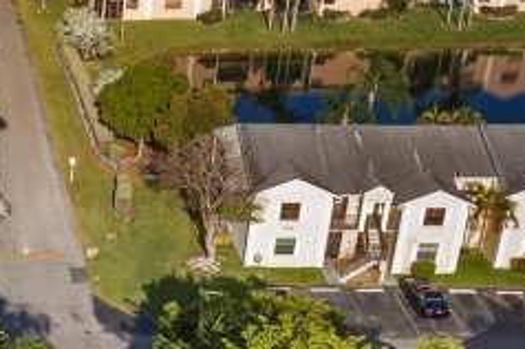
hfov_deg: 20.0
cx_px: -148
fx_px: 1369
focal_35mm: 94
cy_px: 336
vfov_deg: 14.3
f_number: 5.6
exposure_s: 1/320
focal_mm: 10.26
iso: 100
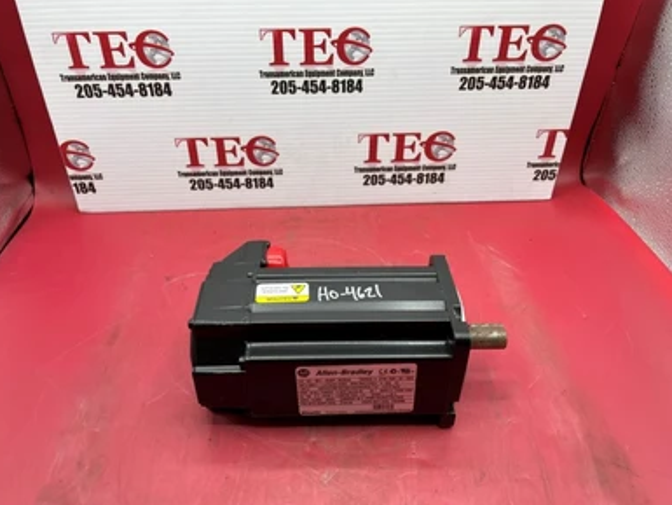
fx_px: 524
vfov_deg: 51.4
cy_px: 260
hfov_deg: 65.3
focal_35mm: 27
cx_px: 325
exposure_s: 1/421
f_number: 1.6
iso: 32
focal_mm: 4.2
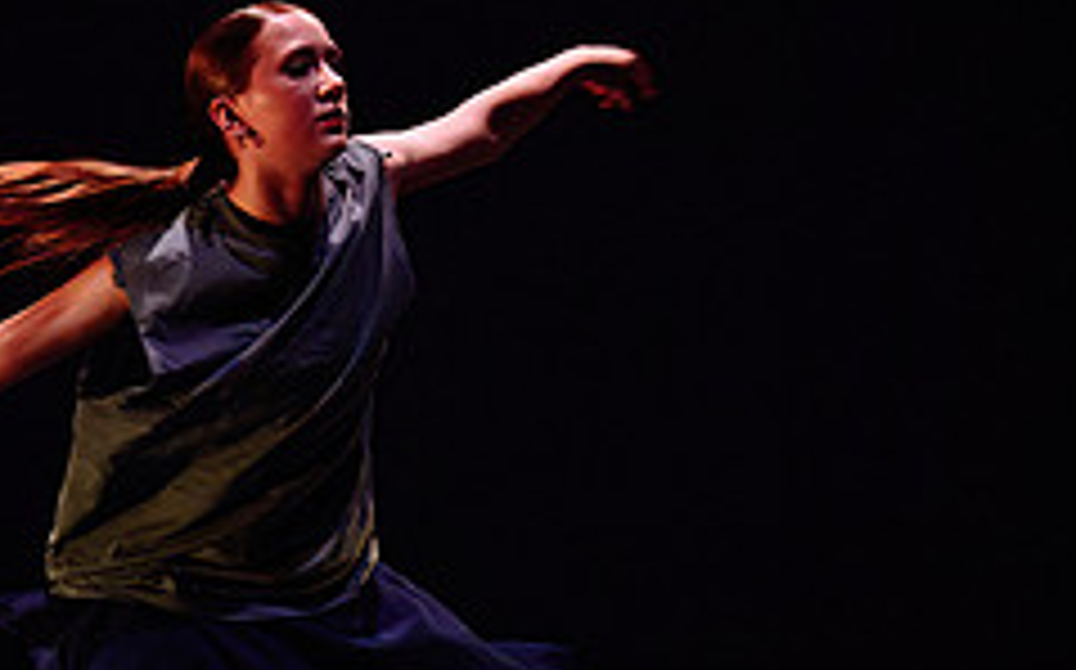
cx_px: -509
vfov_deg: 12.0
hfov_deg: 17.5
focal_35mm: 108
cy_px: 578
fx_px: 3165
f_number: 2.8
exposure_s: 1/300
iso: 2500
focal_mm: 33.5
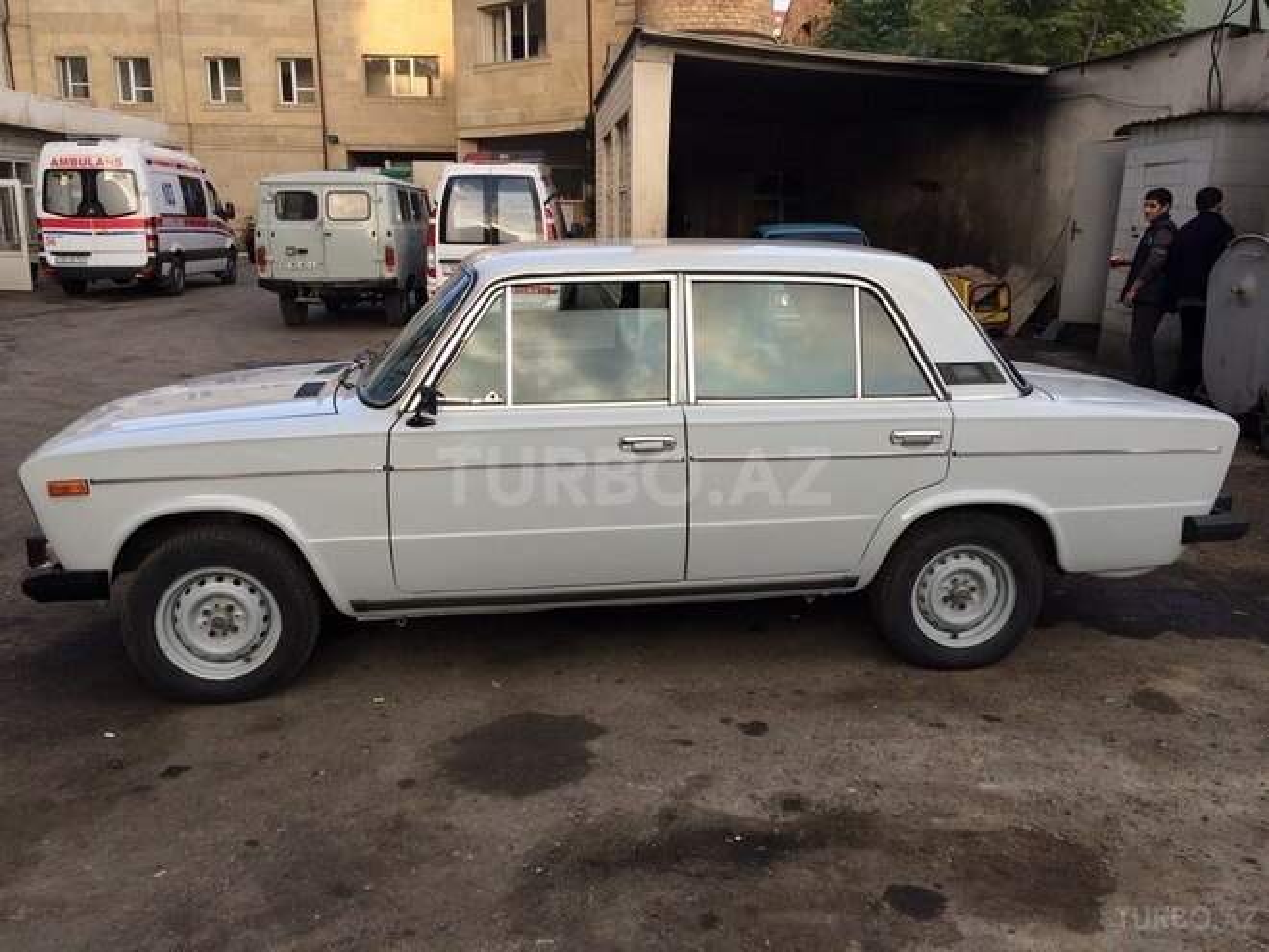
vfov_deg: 48.2
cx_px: 634
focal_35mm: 29
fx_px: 1063
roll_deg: -1.1
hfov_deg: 61.7
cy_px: 476
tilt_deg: -14.4
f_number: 2.2
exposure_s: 1/406
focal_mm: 4.15
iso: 32
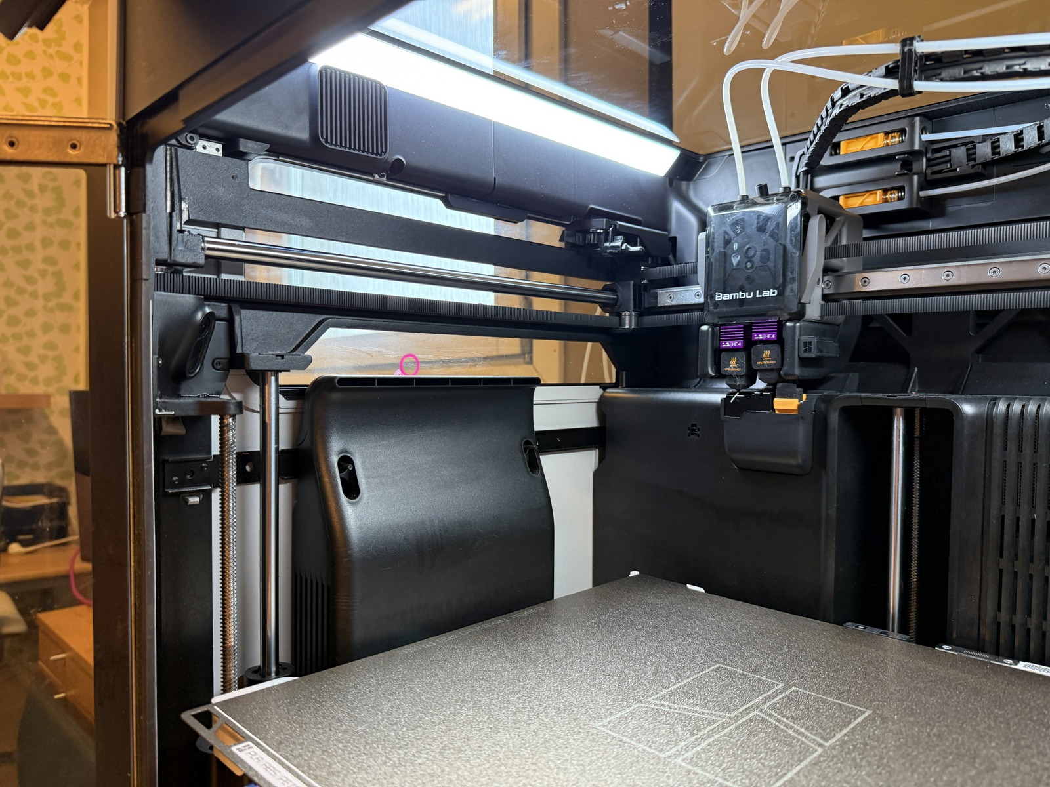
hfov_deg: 71.6
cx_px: 525
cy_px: 394
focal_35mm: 24
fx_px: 728
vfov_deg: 56.8
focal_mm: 6.76
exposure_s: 1/50
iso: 320
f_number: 1.78
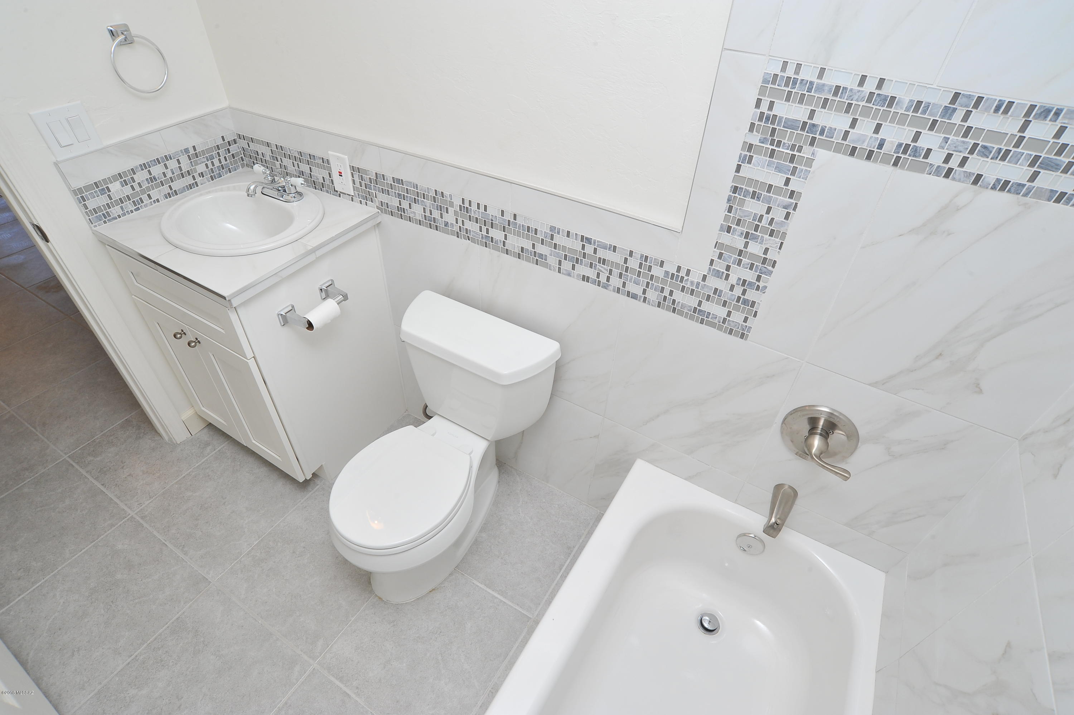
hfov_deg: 90.0
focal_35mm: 18
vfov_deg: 67.3
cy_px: 358
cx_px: 537
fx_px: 537
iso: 500
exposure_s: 1/30
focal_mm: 18
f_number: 14
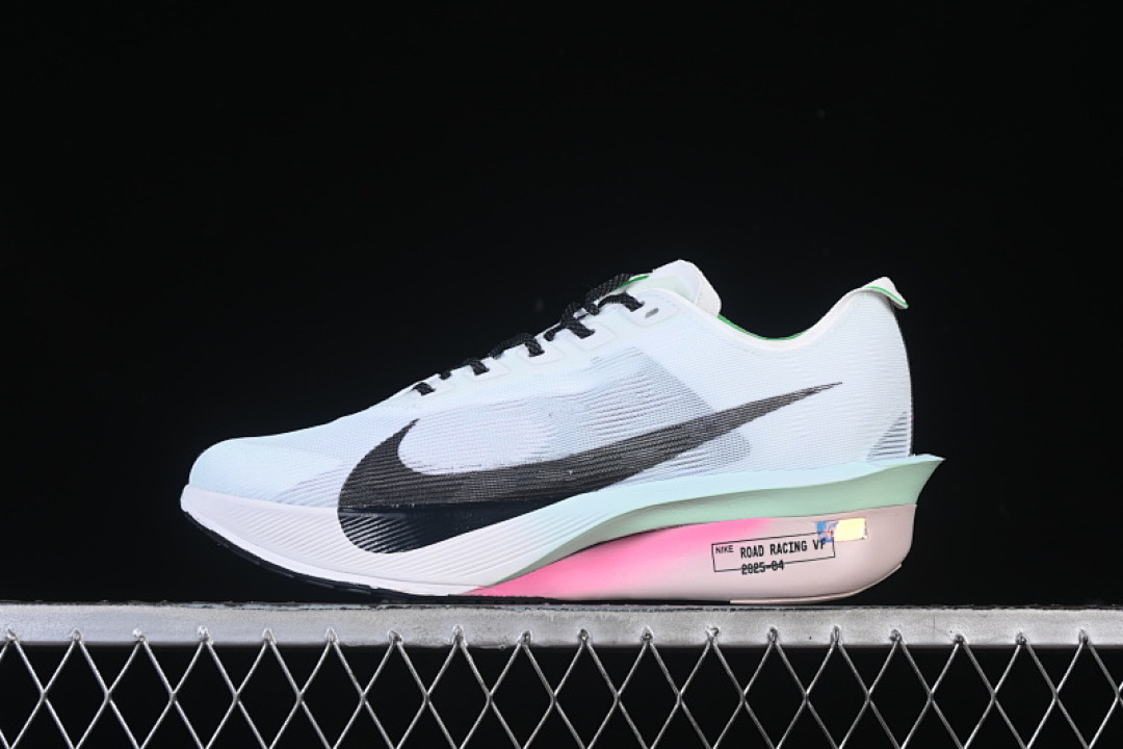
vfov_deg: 18.2
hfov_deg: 27.0
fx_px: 2339
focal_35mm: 75
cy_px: 374
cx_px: 562
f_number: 8
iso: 160
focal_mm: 50
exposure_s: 1/100
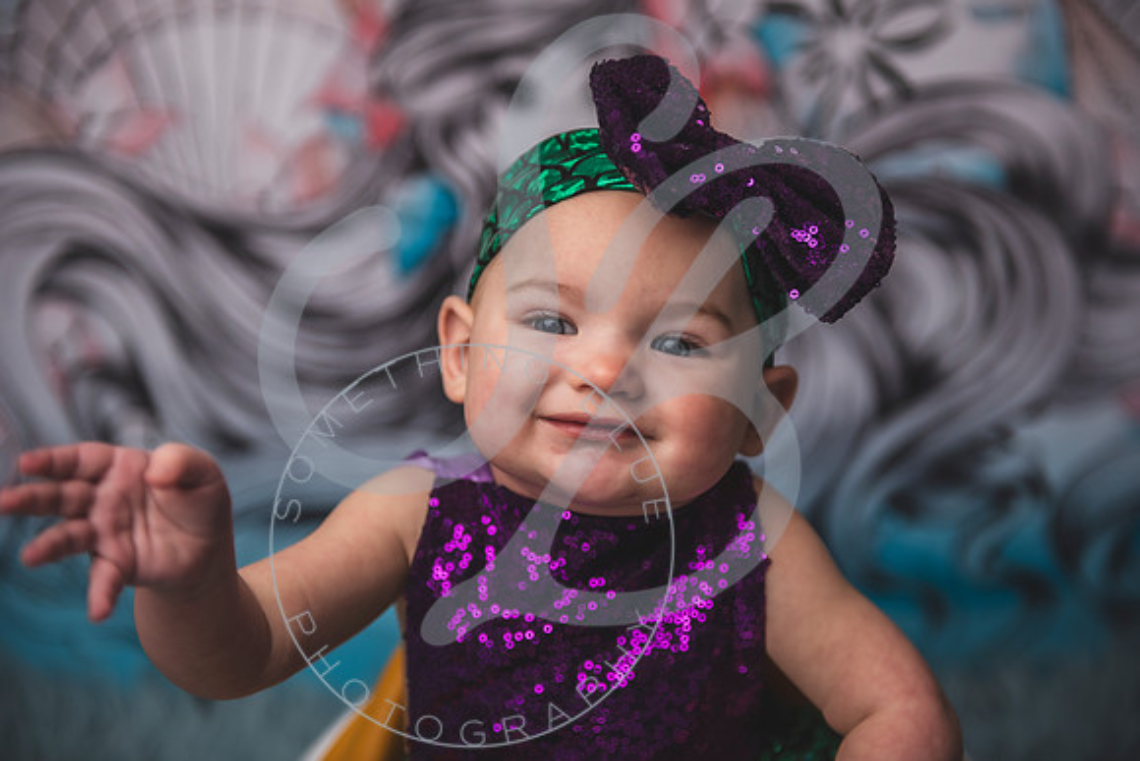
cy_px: 380
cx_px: 570
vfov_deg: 21.9
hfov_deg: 32.4
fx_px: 1964
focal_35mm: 62
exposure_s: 1/160
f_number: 2.8
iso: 100
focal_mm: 62
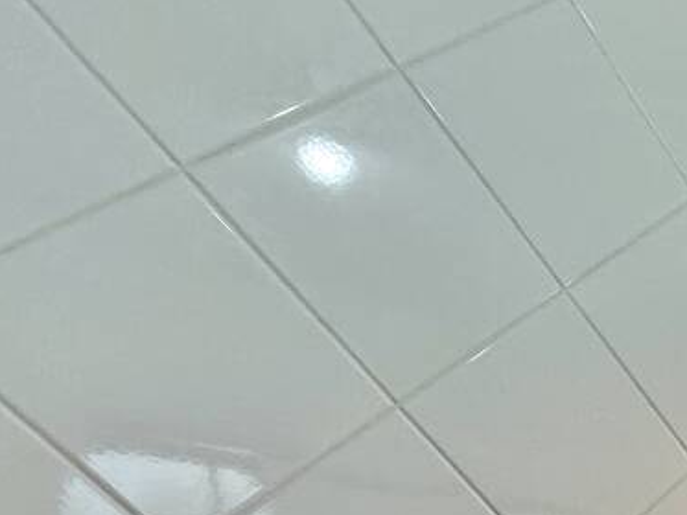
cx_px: 1101
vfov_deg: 23.4
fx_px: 1072
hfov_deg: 24.6
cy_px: 695
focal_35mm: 54
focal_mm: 2.22
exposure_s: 1/120
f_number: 2.2
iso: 160
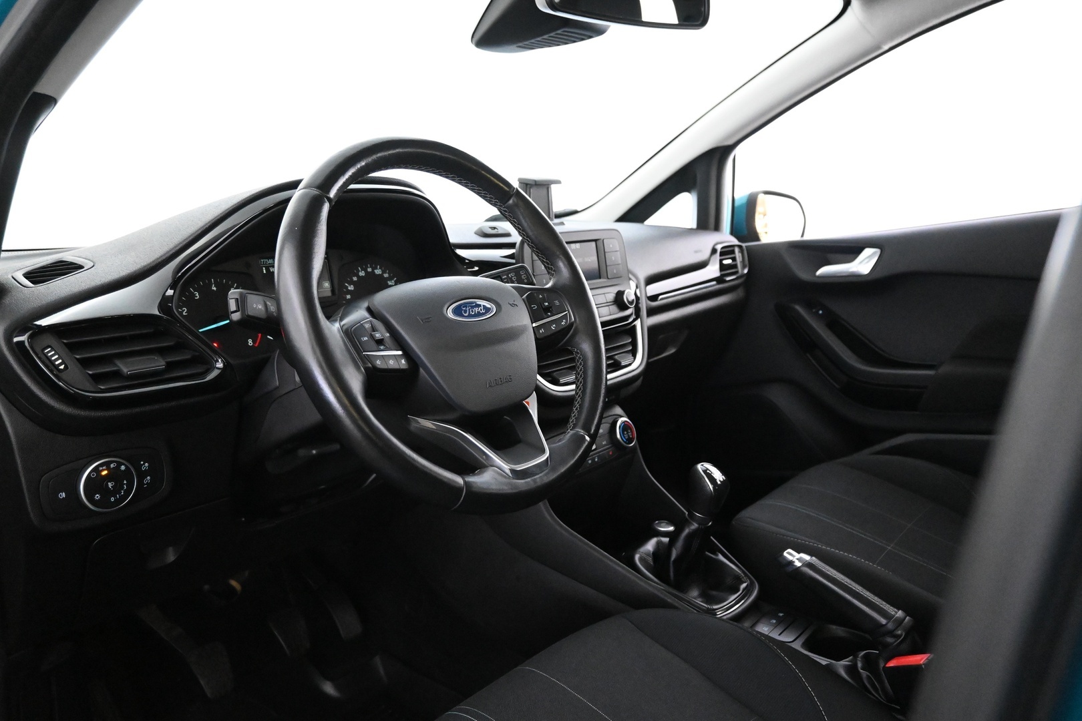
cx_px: 541
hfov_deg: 65.9
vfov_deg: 46.8
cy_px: 360
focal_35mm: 28
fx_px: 834
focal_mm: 18.5
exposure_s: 1/30
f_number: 3.8
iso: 8000
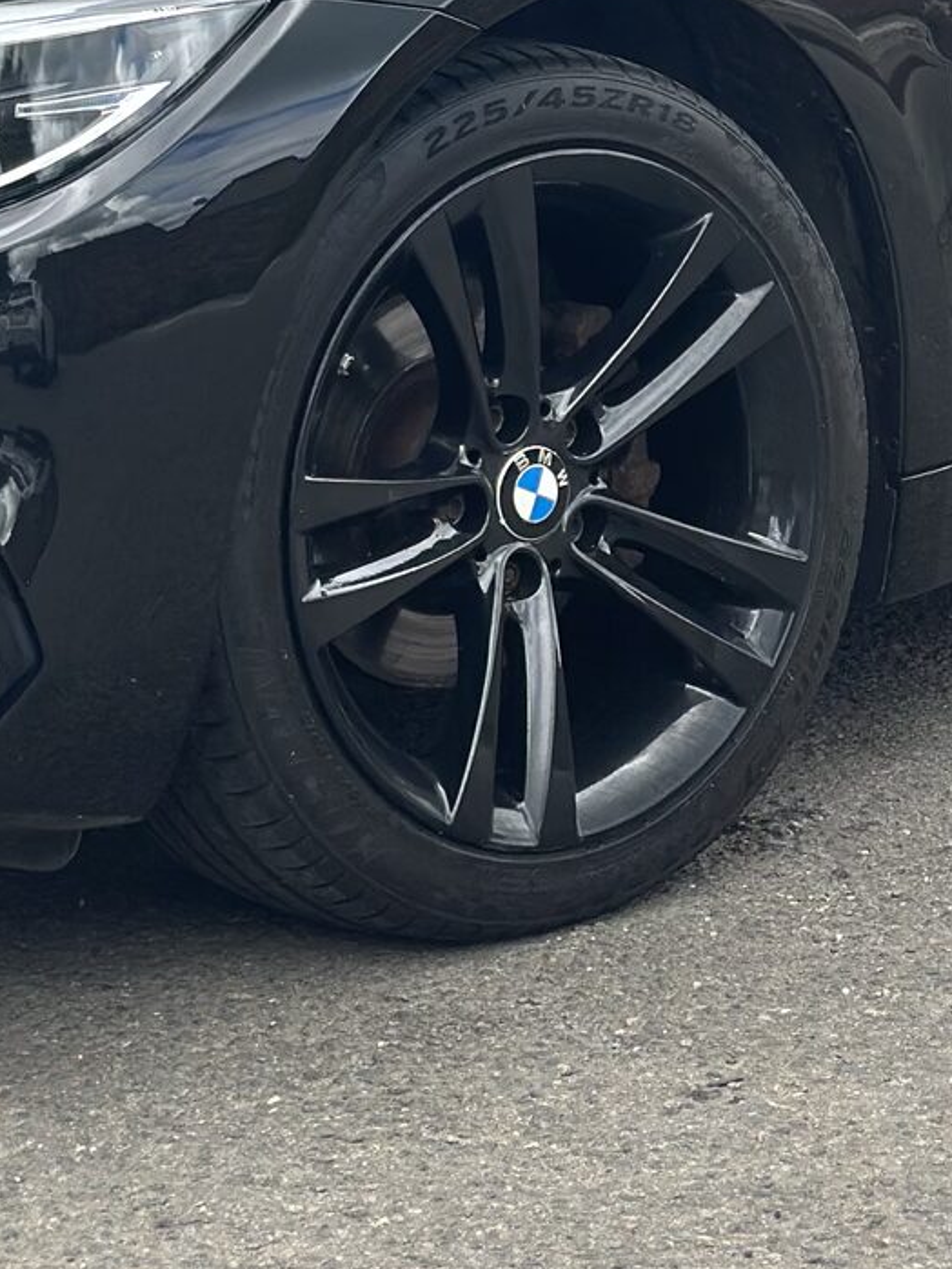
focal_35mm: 132
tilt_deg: -5.2
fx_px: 4837
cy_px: 36
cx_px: 1128
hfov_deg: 11.0
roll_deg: +1.6
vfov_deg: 14.7
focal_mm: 6.86
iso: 80
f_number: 1.78
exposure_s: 1/1030
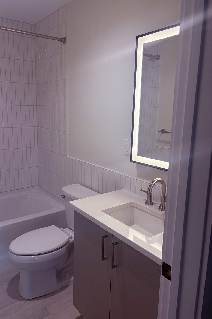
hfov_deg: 46.2
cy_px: 156
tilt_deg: -9.9
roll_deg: -0.7
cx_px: 89
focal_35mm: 28
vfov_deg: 65.5
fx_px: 247
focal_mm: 5.96
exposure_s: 1/166
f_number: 1.6
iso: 125
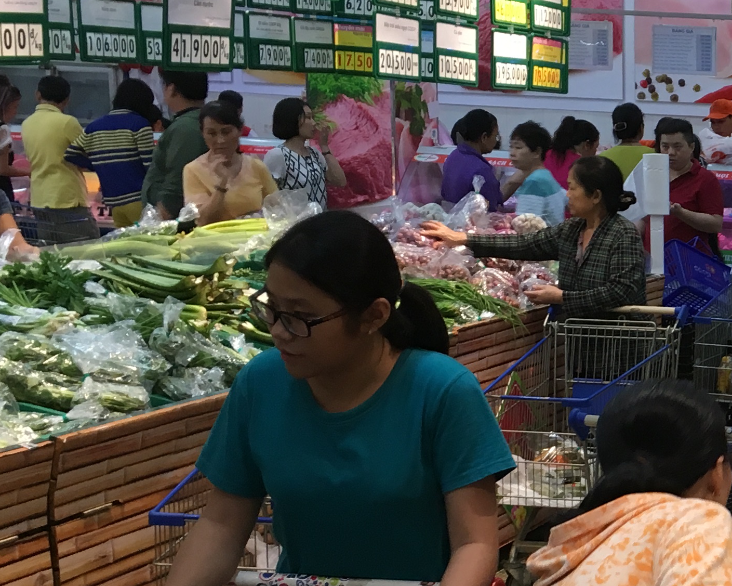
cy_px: 442
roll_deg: -2.5
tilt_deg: -9.6
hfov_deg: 21.1
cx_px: 992
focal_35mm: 81
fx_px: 1755
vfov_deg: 18.8
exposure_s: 1/33
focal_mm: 4.15
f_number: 2.2
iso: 64
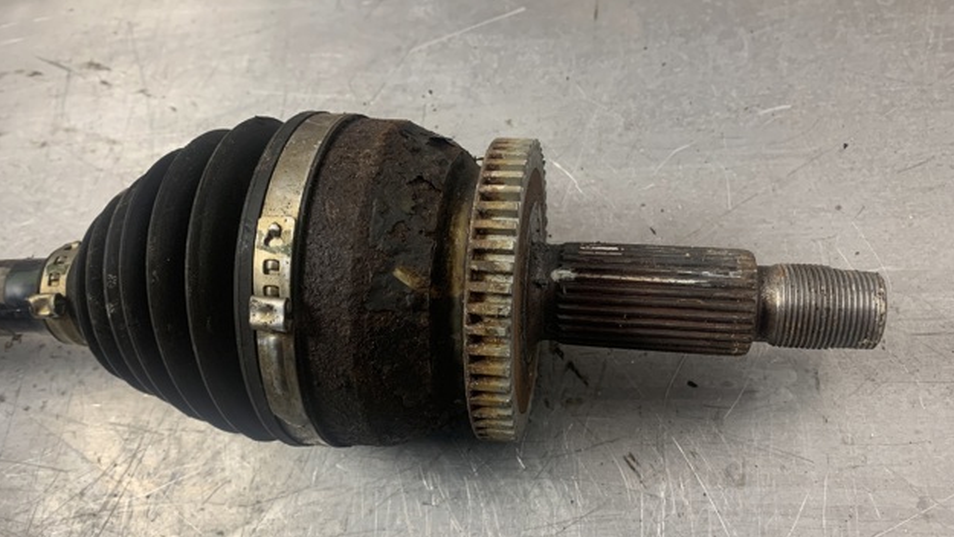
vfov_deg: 40.1
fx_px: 734
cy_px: 302
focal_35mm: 29
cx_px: 481
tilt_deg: -64.5
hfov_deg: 66.0
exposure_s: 1/73
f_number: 1.8
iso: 100
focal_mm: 4.25
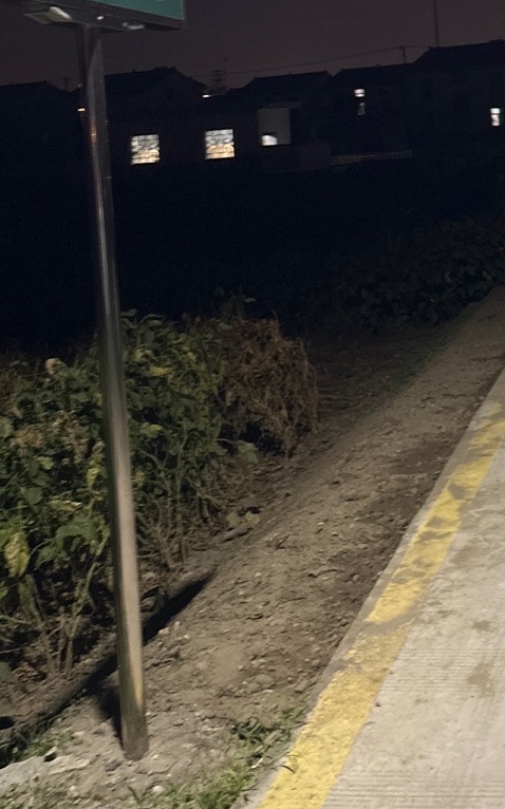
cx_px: 483
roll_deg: +3.5
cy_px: 26
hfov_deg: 23.1
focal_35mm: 54
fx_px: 1190
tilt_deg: +5.7
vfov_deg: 34.6
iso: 1250
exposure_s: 1/15
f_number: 1.6
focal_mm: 5.96
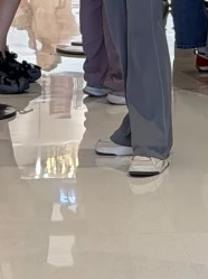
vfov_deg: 7.0
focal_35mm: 278
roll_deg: +0.5
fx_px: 2233
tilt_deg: -1.8
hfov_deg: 5.3
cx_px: 46
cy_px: -208
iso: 50
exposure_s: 1/155
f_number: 1.78
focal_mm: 6.76
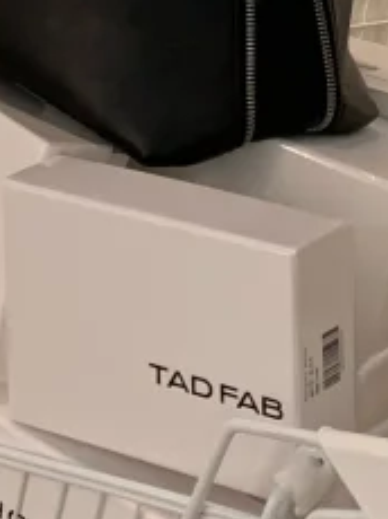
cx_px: 395
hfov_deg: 9.0
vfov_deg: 11.1
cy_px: -474
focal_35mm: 163
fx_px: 2441
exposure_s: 1/121
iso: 64
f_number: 1.8
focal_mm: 4.25
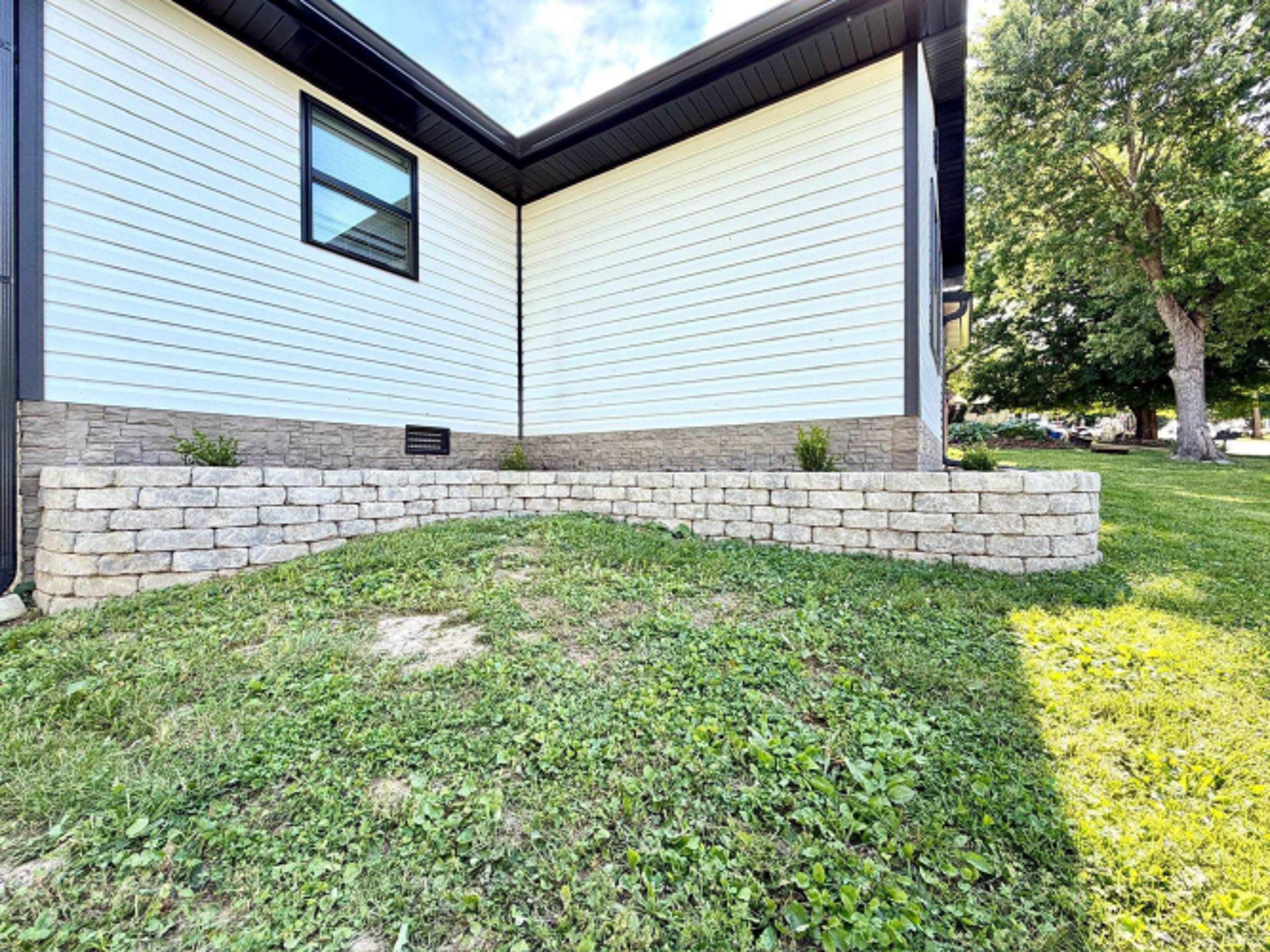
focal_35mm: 14
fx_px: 514
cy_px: 476
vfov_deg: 85.7
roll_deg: +0.7
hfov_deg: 102.1
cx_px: 635
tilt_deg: +1.0
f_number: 2.2
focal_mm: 2.22
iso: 64
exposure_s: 1/451
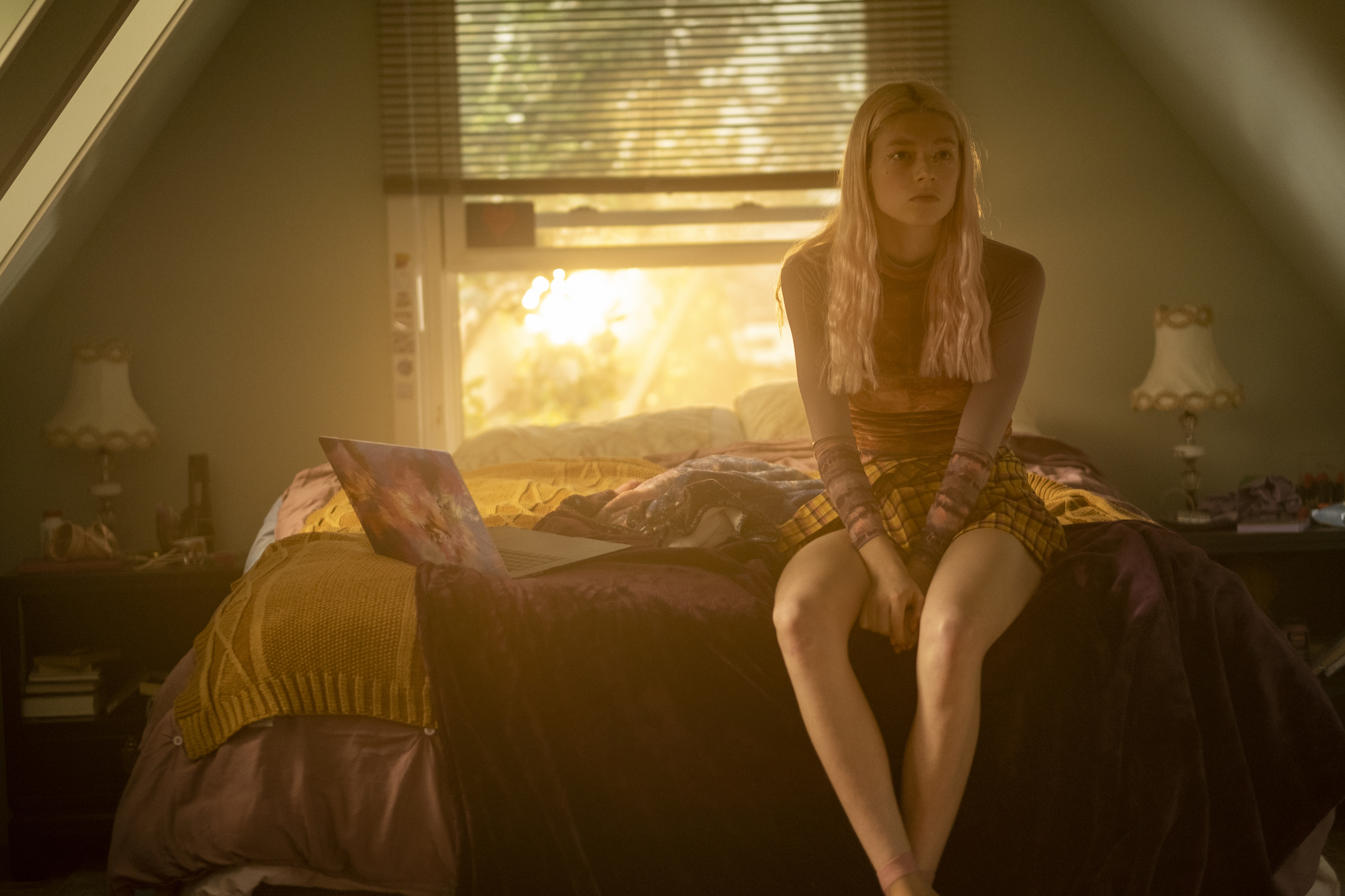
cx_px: 672
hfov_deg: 24.2
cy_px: 448
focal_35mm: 84
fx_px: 3138
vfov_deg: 16.3
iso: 800
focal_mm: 56
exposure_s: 1/125
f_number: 1.4
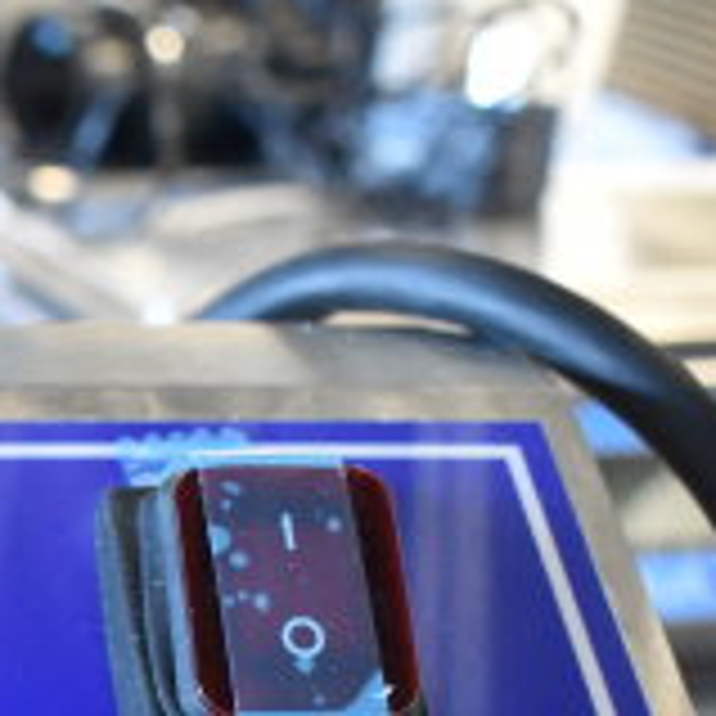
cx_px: -405
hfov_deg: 15.4
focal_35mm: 103
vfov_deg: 16.5
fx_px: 2402
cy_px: 768
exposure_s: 1/30
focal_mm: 21
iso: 1250
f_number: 3.8
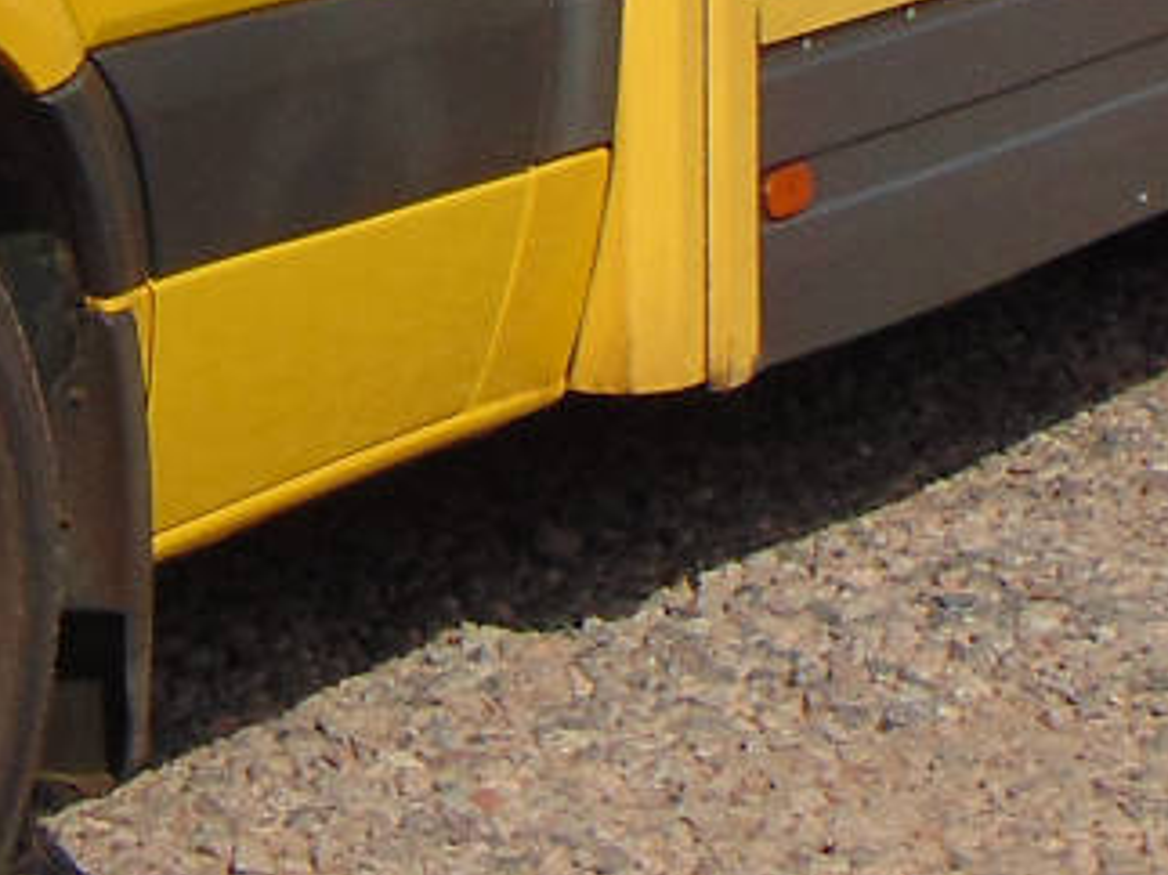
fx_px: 8365
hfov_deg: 7.9
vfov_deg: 5.9
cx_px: -155
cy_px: -658
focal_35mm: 248
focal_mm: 9
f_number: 9
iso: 80
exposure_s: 1/200
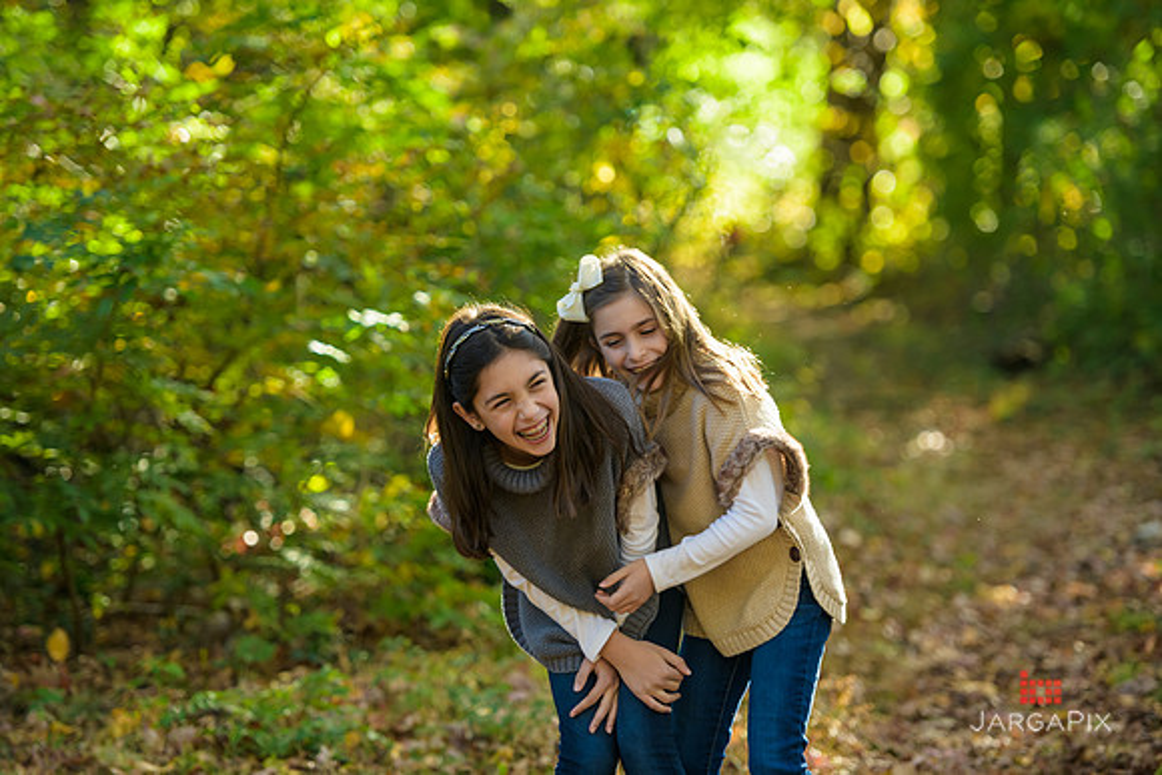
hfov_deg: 15.2
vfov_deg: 10.2
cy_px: 388
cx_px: 581
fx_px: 4358
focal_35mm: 135
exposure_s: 1/200
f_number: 3.2
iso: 200
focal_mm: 135
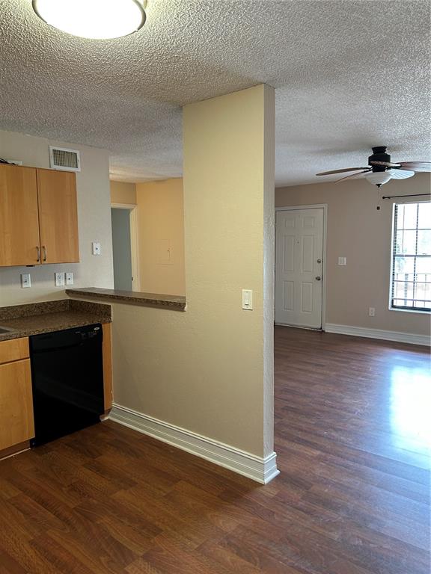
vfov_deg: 67.3
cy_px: 287
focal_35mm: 26
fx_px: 432
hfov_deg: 53.1
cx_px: 216
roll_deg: -0.9
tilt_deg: -9.5
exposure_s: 1/60
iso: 160
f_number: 1.5
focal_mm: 5.7
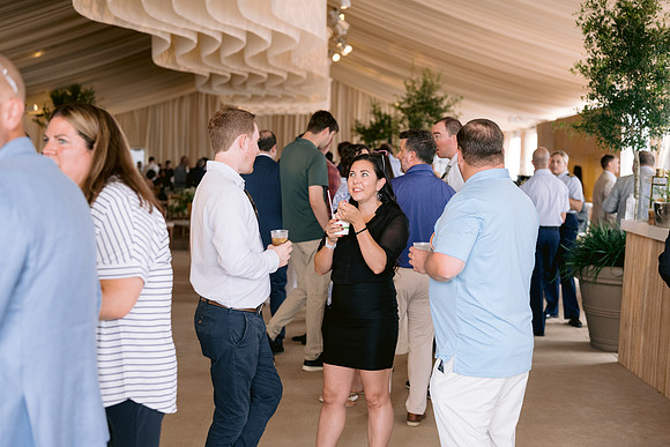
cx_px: 335
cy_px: 224
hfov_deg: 39.6
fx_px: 931
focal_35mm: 50
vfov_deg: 27.0
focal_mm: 50
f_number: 2.8
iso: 800
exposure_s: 1/160
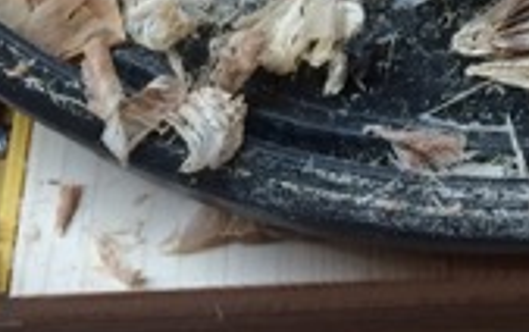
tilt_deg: -47.0
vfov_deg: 9.4
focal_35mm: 127
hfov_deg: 16.2
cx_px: 488
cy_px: -415
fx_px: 1833
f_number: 2.2
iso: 40
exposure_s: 1/33
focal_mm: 4.15
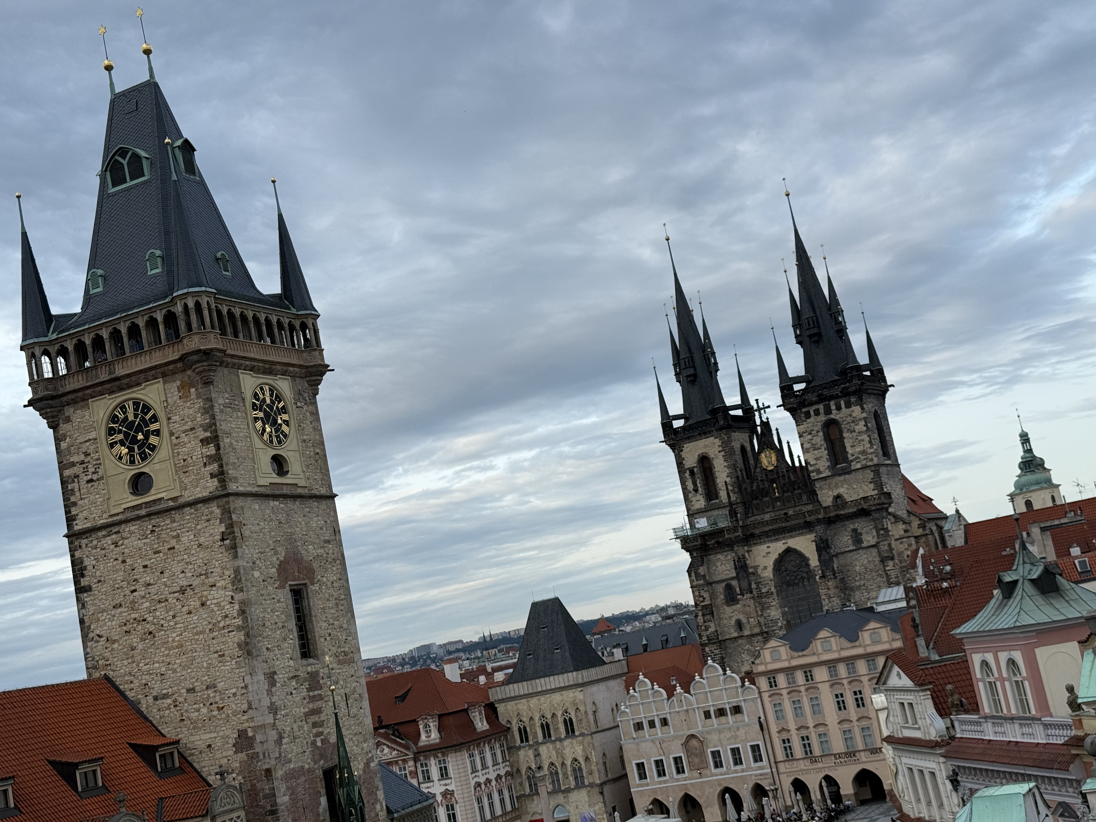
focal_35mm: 48
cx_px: 548
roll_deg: +11.2
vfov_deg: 30.3
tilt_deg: +9.5
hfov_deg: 39.7
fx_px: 1520
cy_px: 411
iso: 64
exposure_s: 1/1513
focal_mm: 6.76
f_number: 1.78
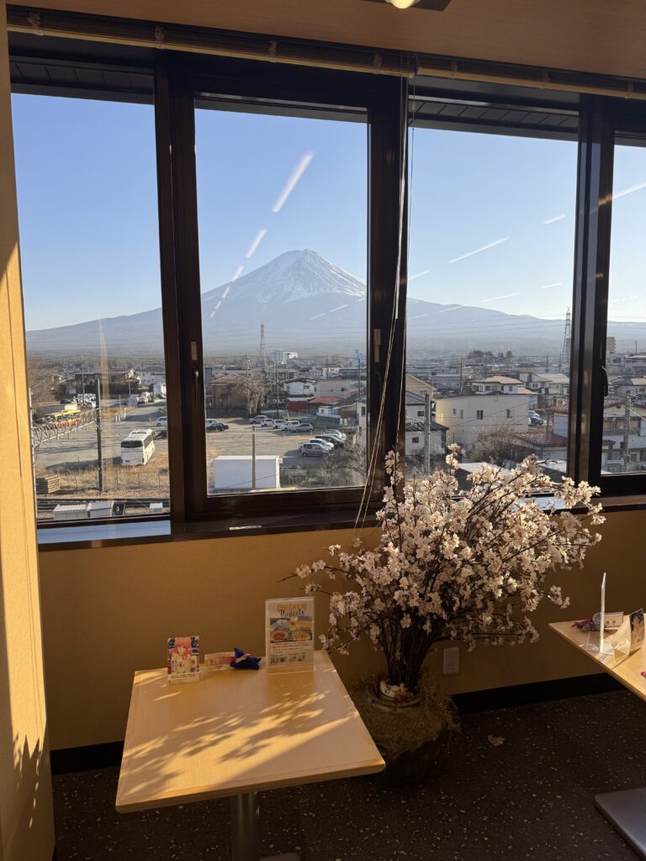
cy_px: 430
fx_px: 597
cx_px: 323
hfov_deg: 56.8
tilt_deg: -6.3
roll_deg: +0.1
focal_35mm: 24
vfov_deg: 71.6
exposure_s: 1/1767
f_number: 1.78
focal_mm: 6.76
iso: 80
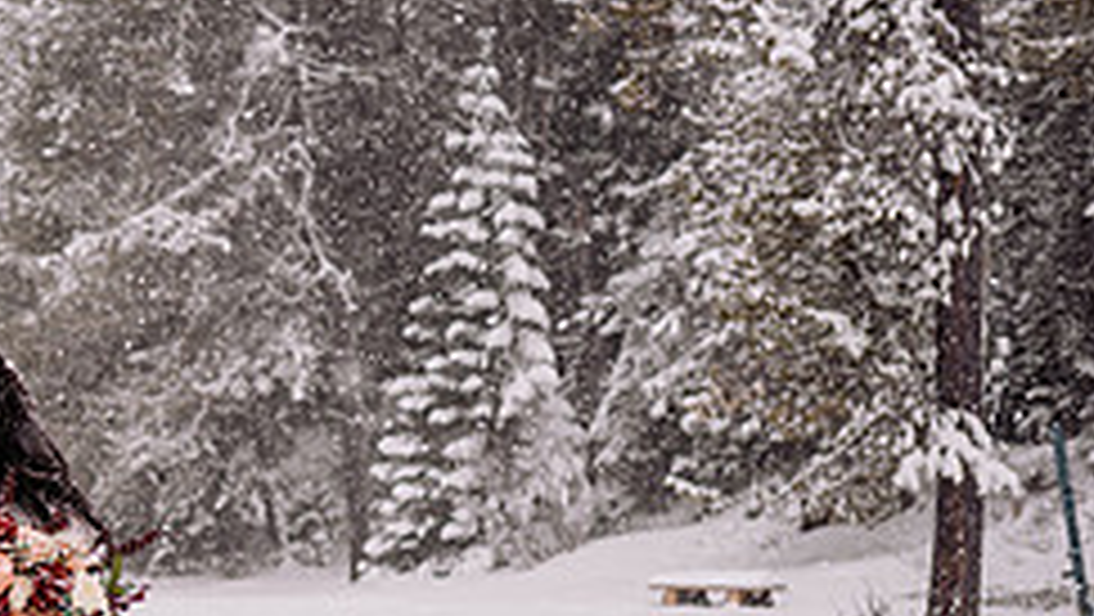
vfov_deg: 13.7
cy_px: 515
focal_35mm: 88
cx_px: -135
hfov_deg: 22.7
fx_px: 2554
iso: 100
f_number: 2.5
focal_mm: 35
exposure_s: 1/200
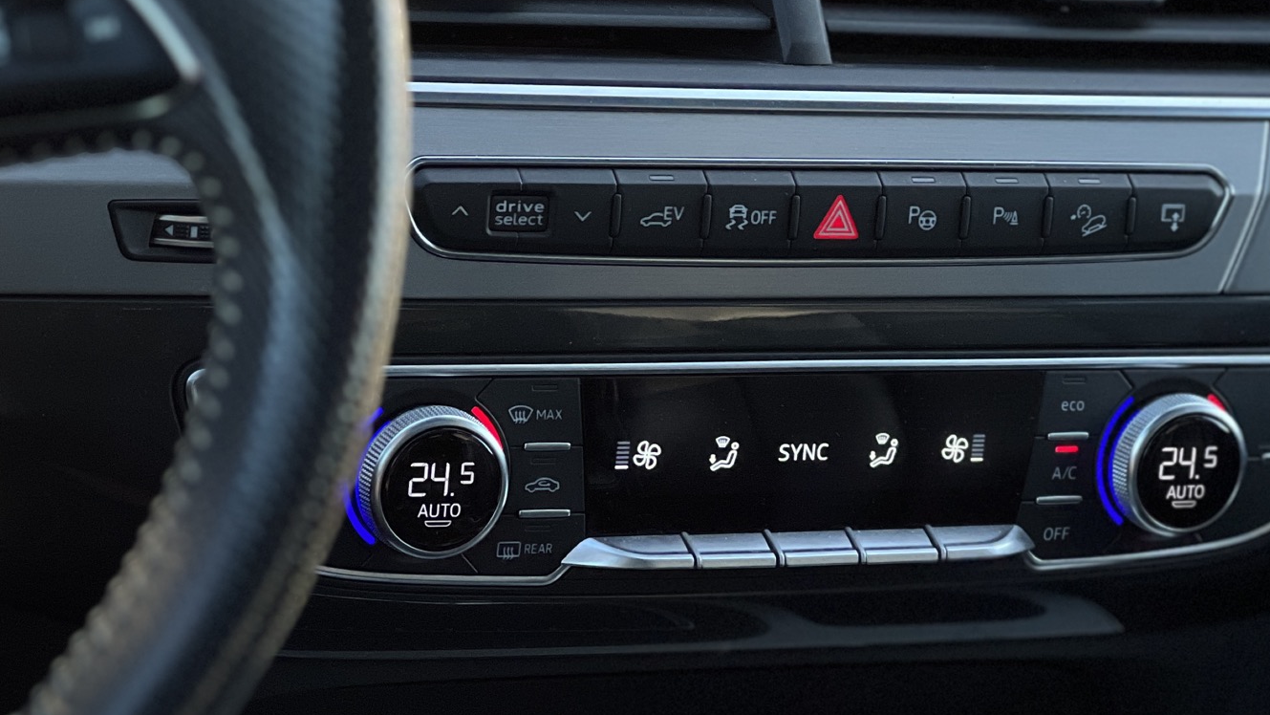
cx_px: 678
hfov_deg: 15.3
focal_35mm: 140
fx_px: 4715
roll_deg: -6.9
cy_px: 238
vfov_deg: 8.7
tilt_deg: -10.6
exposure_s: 1/121
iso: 125
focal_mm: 9
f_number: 2.8
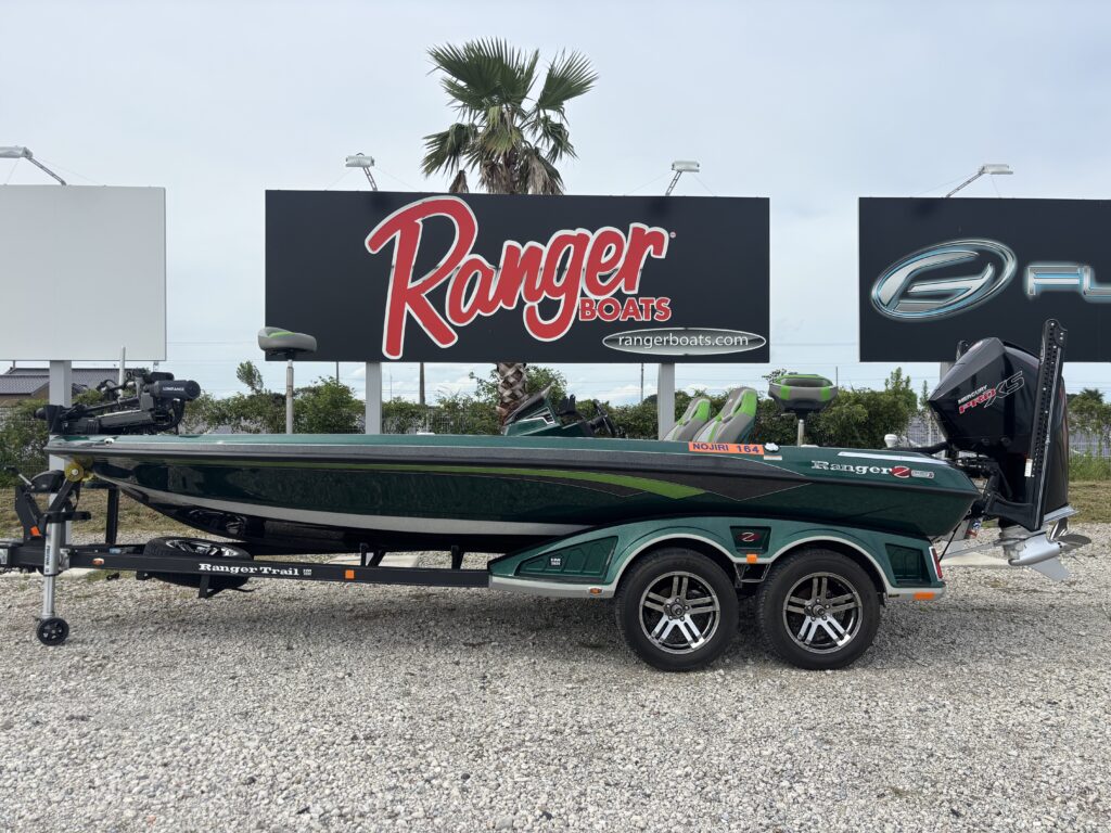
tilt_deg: +0.6
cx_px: 556
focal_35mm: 26
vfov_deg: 53.1
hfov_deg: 67.3
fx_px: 834
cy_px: 416
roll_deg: +0.4
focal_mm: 5.96
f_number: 1.6
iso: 50
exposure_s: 1/3413
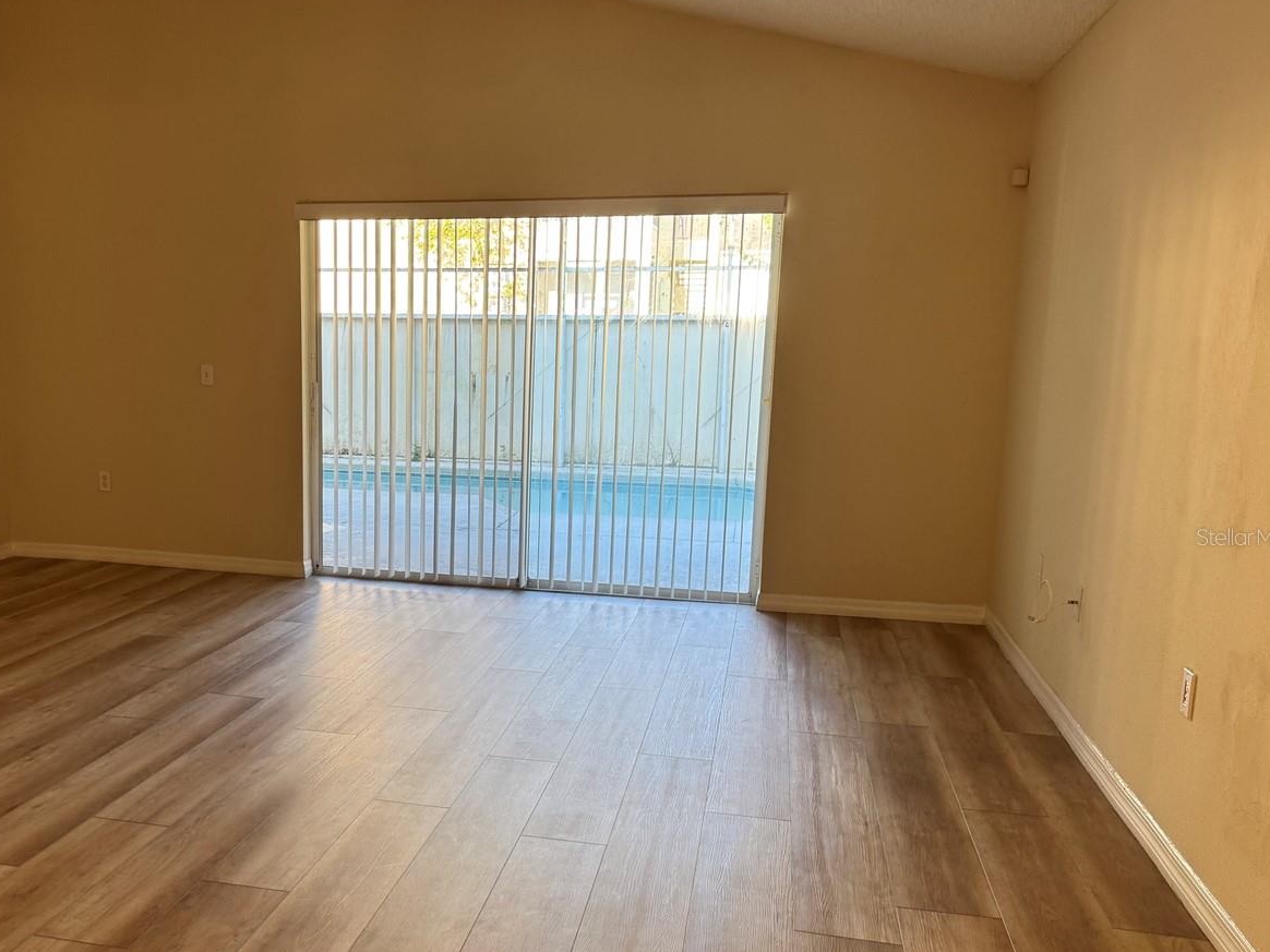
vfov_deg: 42.9
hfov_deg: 54.3
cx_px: 427
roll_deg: -0.4
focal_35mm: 33
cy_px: 537
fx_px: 1211
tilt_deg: -9.3
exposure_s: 1/120
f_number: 1.78
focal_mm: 6.76
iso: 125
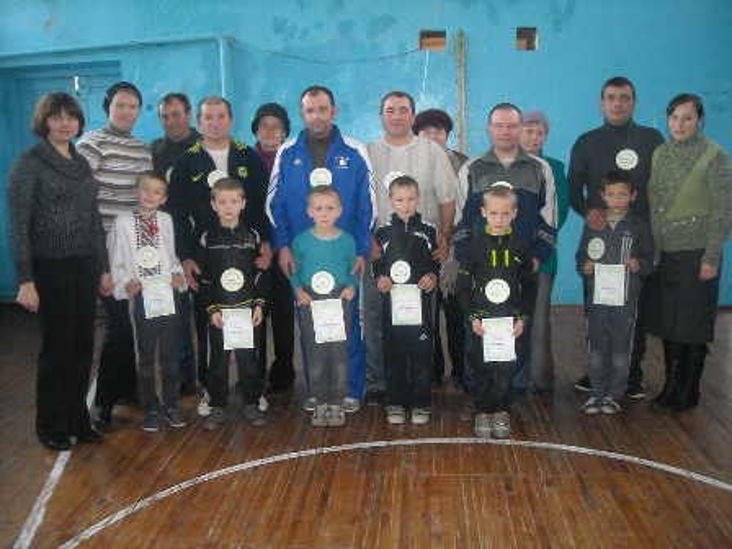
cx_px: 366
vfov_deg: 40.7
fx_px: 740
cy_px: 274
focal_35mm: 35
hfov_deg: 52.6
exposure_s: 1/60
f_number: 2.8
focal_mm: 5.7
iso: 400
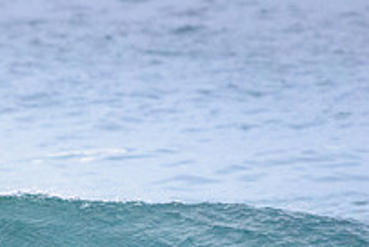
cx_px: -264
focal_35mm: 1750
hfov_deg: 1.2
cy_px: 243
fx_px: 17963
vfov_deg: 0.8
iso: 2500
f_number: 5.6
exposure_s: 1/2000
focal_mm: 500
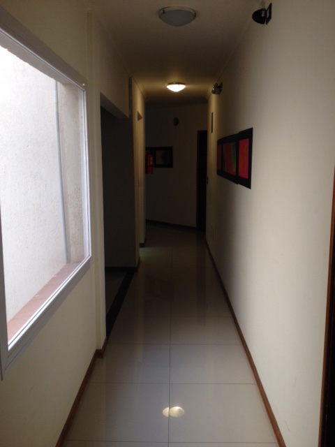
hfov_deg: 40.7
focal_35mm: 35
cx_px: 168
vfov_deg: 52.6
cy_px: 224
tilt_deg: -10.1
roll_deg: -0.1
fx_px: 452
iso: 50
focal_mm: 4.28
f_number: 2.4
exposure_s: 1/20
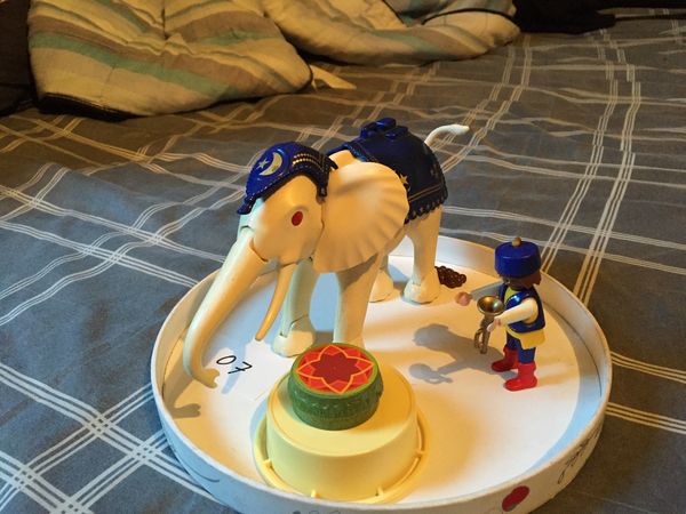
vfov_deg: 48.2
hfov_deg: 61.7
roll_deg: -0.8
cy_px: 257
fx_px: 575
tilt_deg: -30.1
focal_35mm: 29
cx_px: 343
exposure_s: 1/25
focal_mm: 4.15
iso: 250
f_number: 2.2
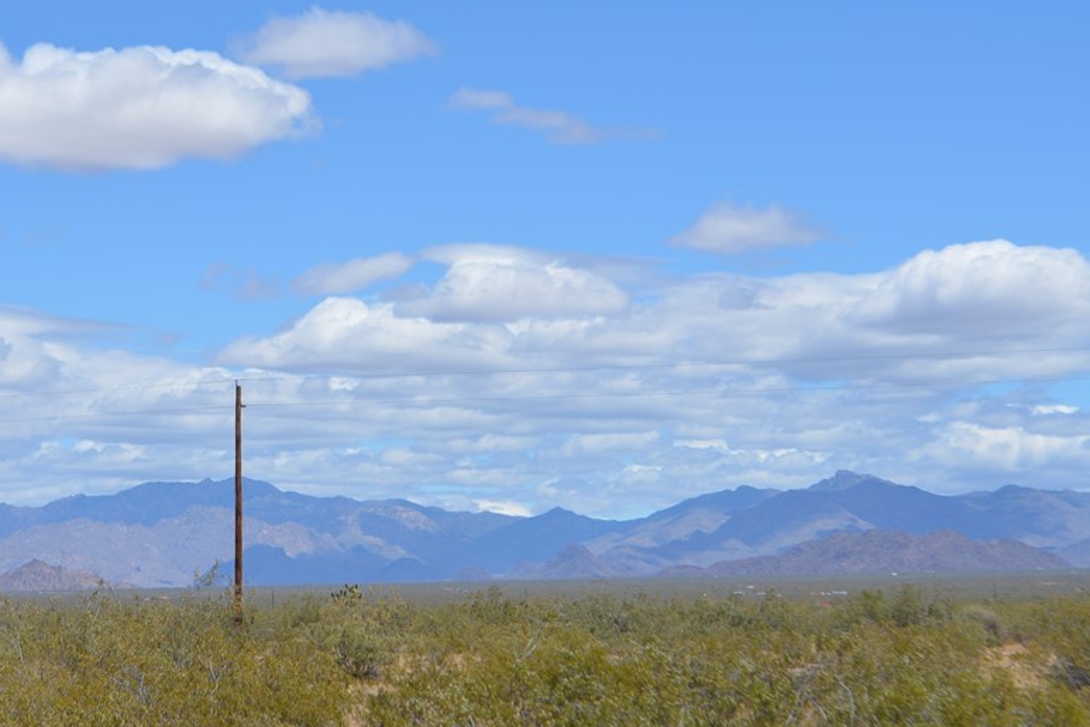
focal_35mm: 116
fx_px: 3504
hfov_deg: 17.6
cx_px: 392
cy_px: 480
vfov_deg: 11.8
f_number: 9
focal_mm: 55
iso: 100
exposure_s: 1/320
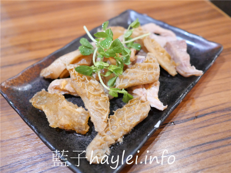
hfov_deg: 60.0
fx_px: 200
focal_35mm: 30
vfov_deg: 46.8
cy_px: 86
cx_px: 116
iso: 3200
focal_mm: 15
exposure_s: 1/40
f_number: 1.7
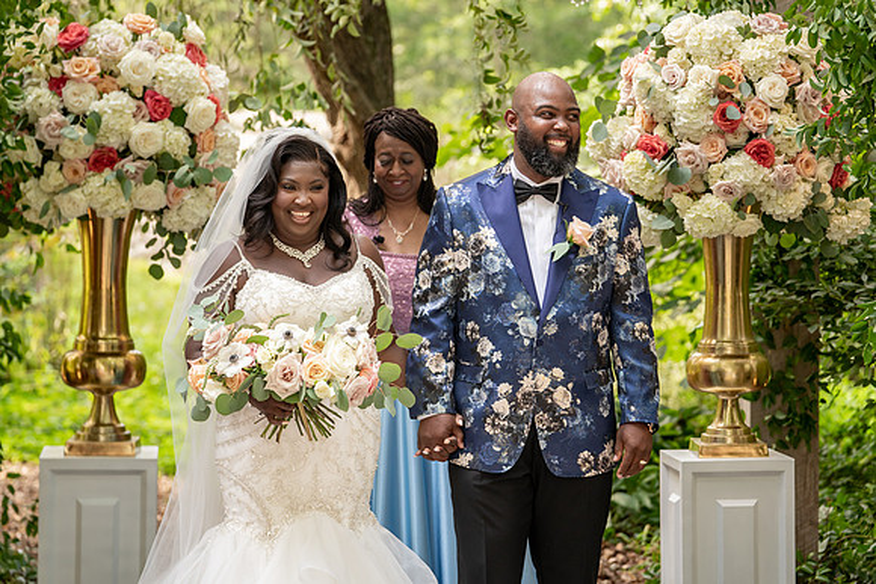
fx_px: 2959
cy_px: 277
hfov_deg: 16.8
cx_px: 416
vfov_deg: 11.3
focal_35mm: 122
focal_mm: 114
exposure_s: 1/200
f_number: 4
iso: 640
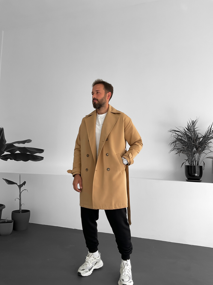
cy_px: 142
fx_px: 238
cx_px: 106
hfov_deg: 48.2
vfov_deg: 61.7
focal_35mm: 29
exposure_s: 1/120
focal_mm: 3
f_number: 1.8
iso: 20
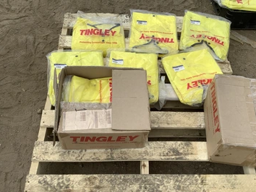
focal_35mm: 35
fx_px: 259
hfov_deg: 52.6
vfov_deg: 40.7
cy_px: 102
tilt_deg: -57.2
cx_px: 131
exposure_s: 1/1235
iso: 25
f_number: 2.4
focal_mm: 3.3
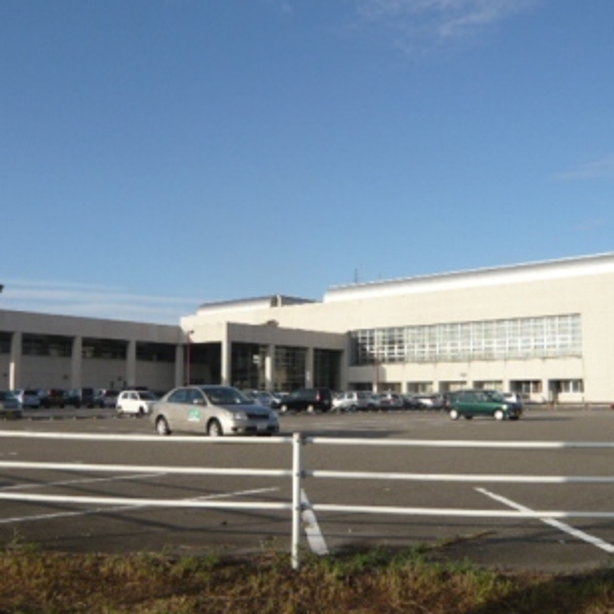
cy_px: 311
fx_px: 722
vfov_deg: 46.0
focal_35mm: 36
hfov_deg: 46.0
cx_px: 307
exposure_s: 1/200
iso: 100
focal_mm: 4.6
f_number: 8
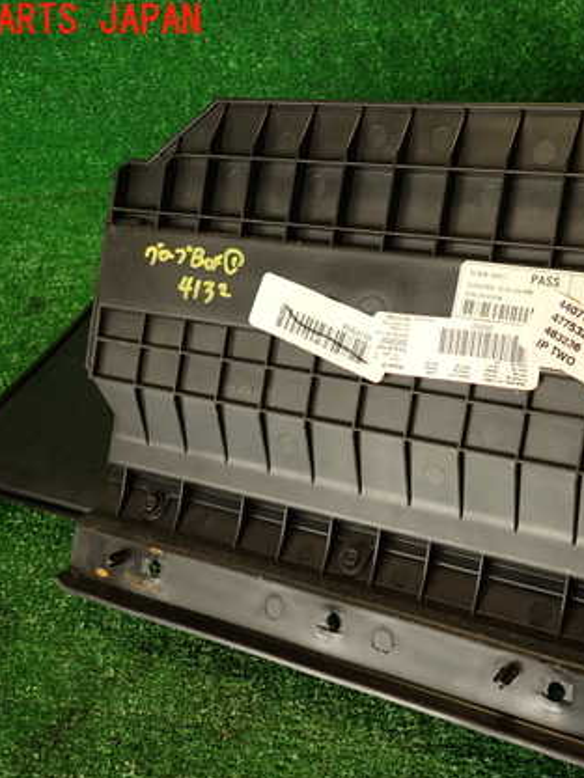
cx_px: 422
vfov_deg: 51.3
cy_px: 418
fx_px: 809
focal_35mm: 36
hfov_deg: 38.9
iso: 125
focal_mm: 4.5
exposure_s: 1/60
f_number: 2
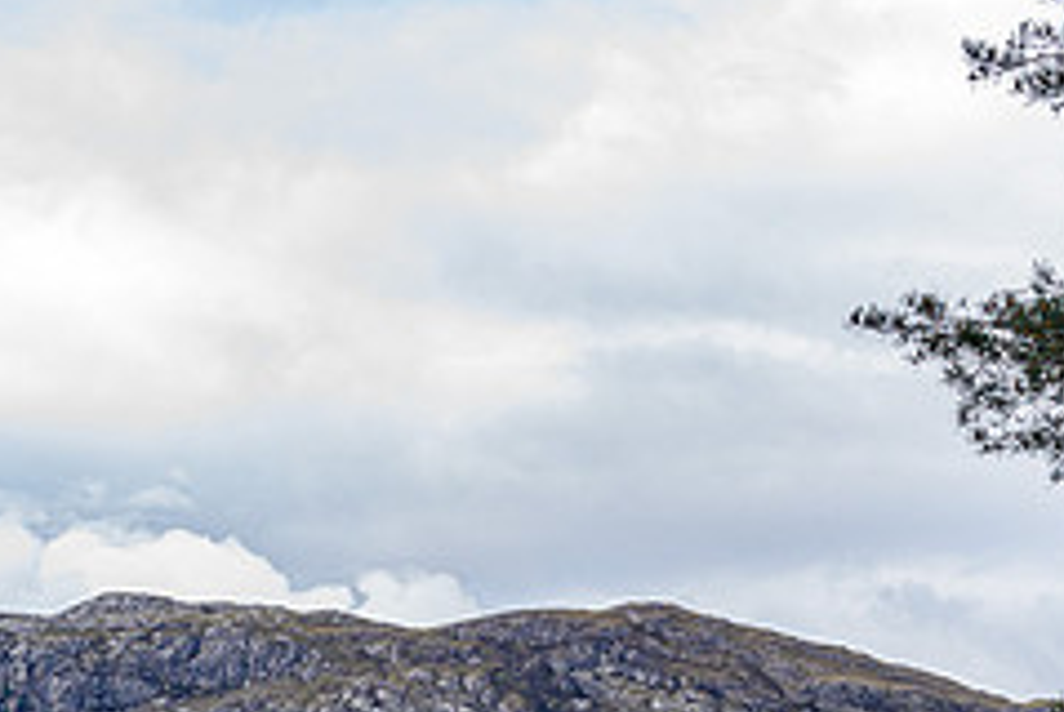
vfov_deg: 13.5
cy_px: 868
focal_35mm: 99
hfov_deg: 20.4
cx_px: 245
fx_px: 2930
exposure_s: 1/40
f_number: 10
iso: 360
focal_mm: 38
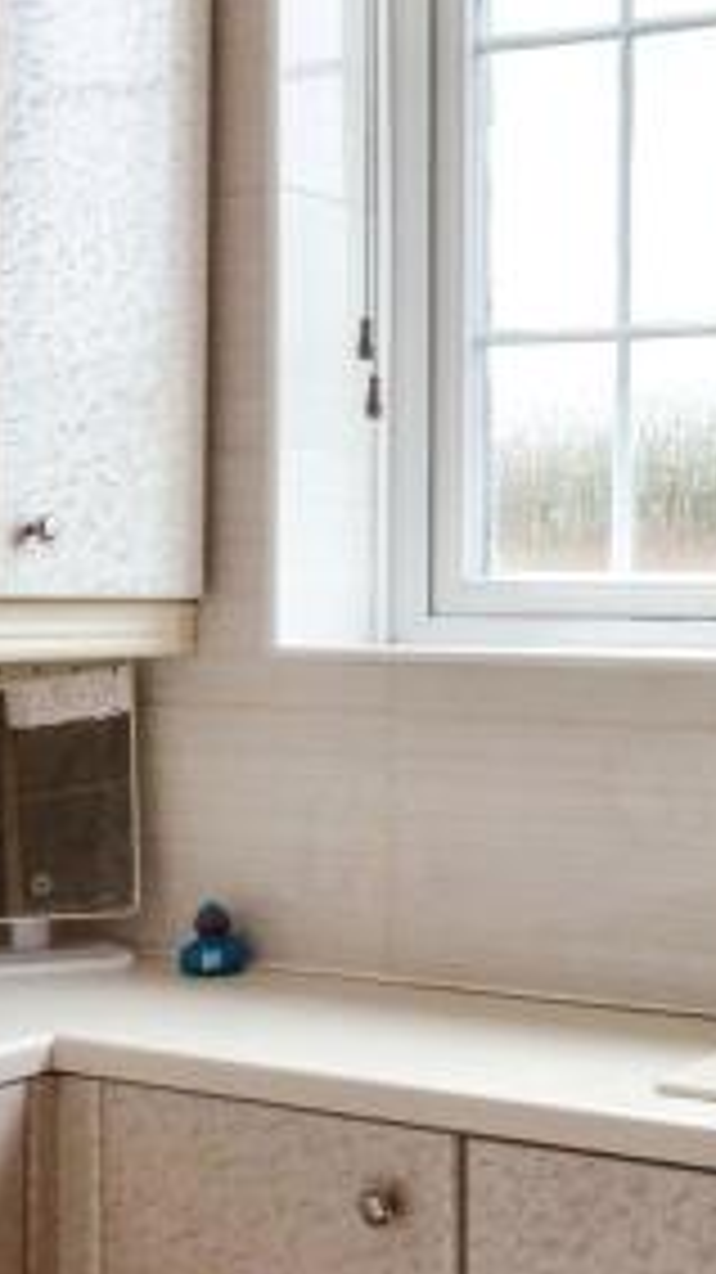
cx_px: 630
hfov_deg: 18.8
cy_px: 666
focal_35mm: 63
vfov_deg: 33.3
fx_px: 2128
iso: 400
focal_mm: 8
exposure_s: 1/80
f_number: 7.1
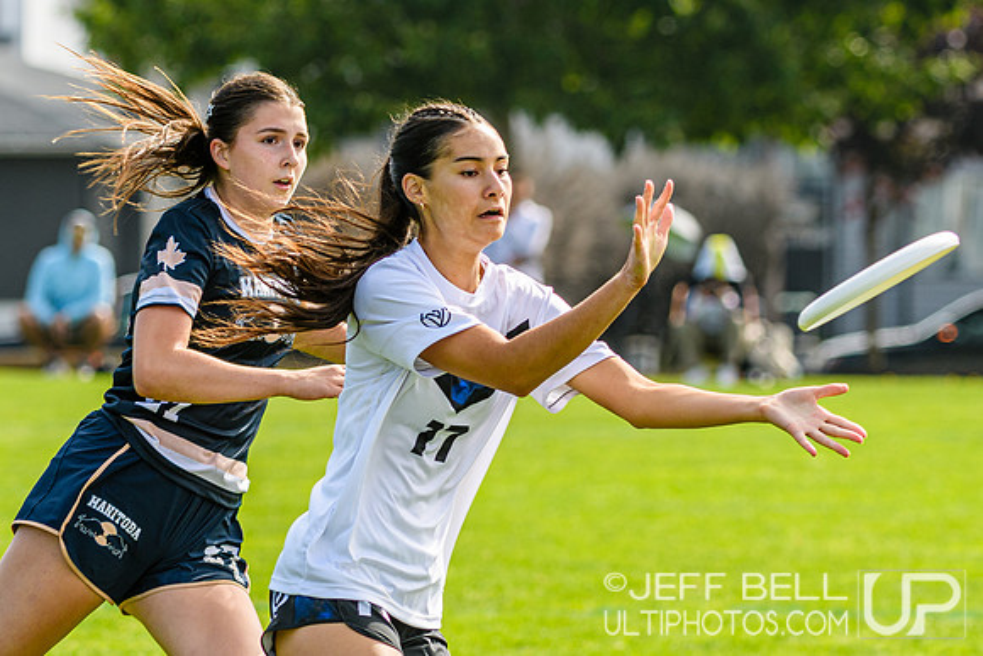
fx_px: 8347
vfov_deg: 4.5
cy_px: 270
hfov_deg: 6.7
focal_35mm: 306
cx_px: 556
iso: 100
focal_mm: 120
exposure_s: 1/1250
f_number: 3.2
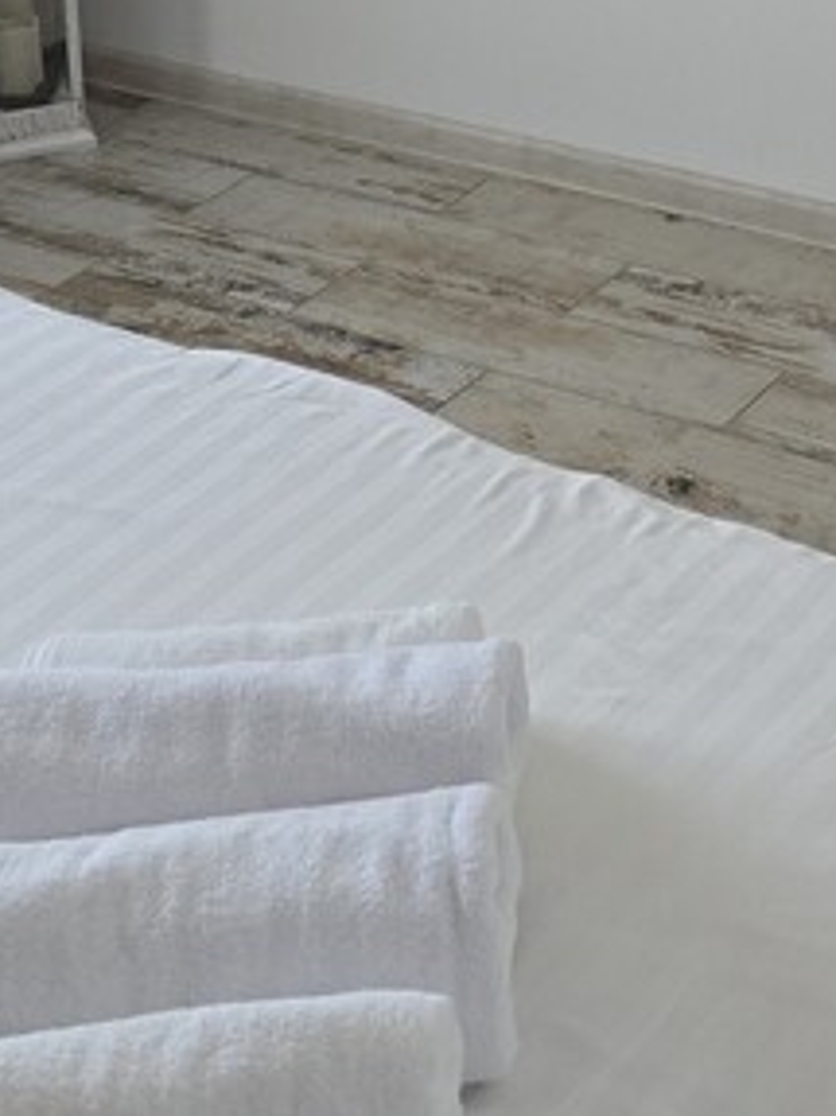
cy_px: -482
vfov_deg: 20.8
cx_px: 673
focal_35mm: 82
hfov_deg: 17.8
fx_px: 2642
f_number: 1.7
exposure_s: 1/100
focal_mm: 6.3
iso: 500
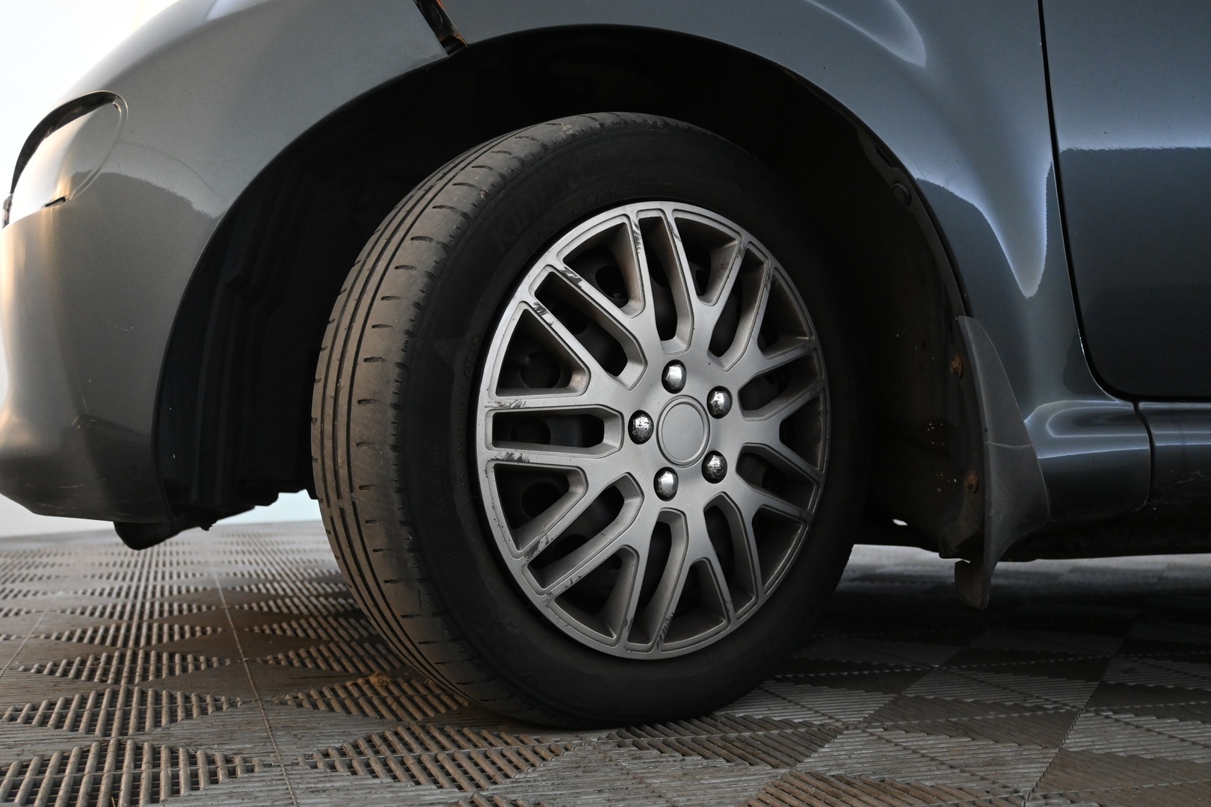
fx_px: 1236
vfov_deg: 36.2
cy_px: 404
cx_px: 606
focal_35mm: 37
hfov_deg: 52.2
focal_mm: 24.5
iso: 2200
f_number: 4.2
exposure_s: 1/40
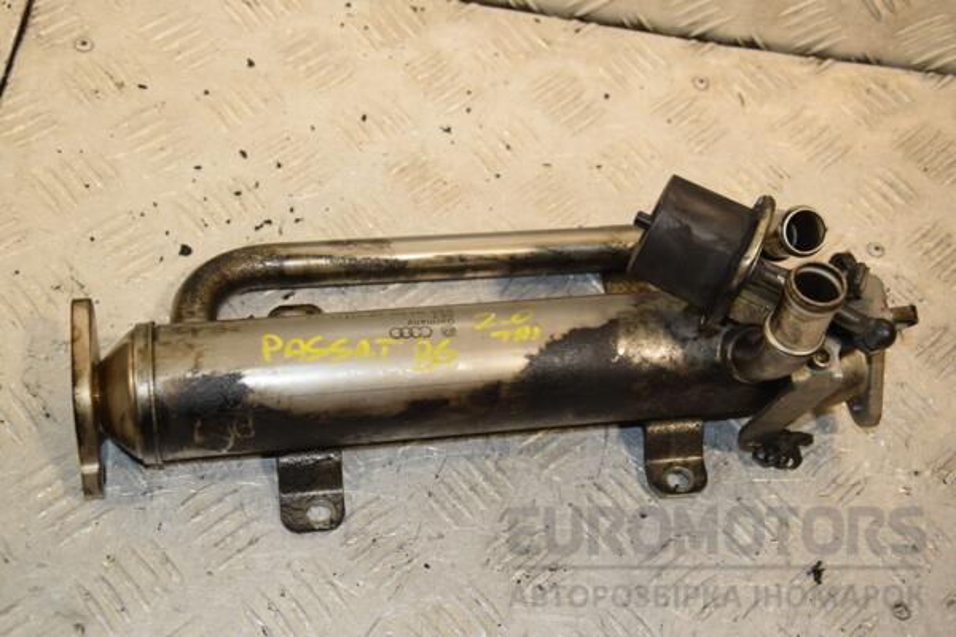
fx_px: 1394
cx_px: 478
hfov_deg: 37.9
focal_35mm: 52
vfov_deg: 25.8
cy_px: 318
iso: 800
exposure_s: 1/200
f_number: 7.1
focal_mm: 35
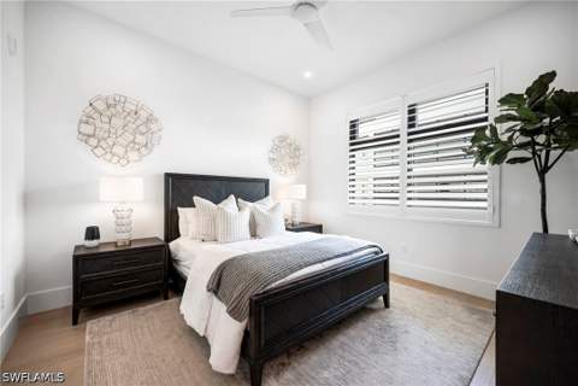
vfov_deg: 81.2
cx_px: 289
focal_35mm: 14
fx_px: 225
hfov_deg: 104.3
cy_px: 193
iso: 280
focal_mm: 14
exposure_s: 1/15
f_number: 4
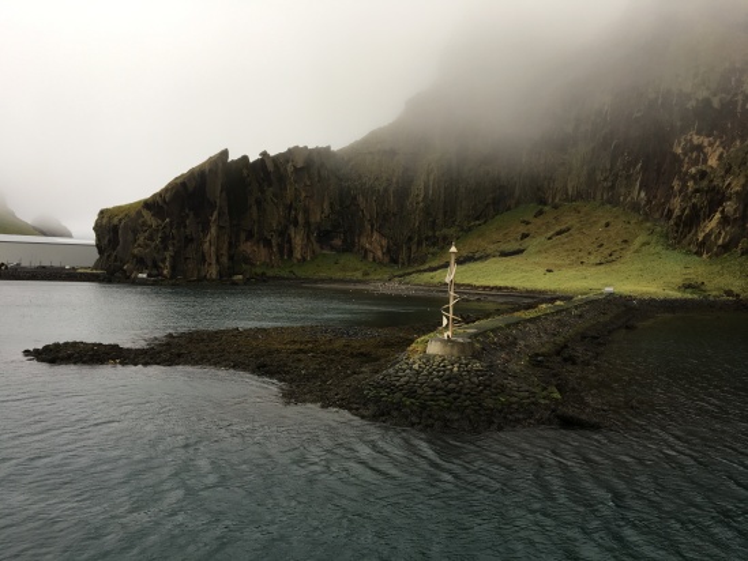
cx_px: 374
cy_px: 280
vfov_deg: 48.2
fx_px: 627
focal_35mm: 29
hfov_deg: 61.6
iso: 25
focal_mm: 4.15
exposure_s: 1/120
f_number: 2.2
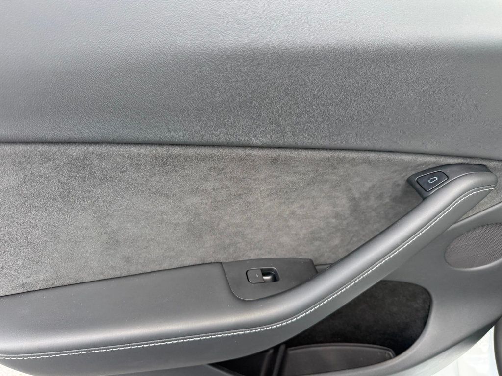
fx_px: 348
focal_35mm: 24
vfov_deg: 56.8
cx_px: 251
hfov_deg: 71.6
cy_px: 188
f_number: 1.78
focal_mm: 6.76
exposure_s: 1/243
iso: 160
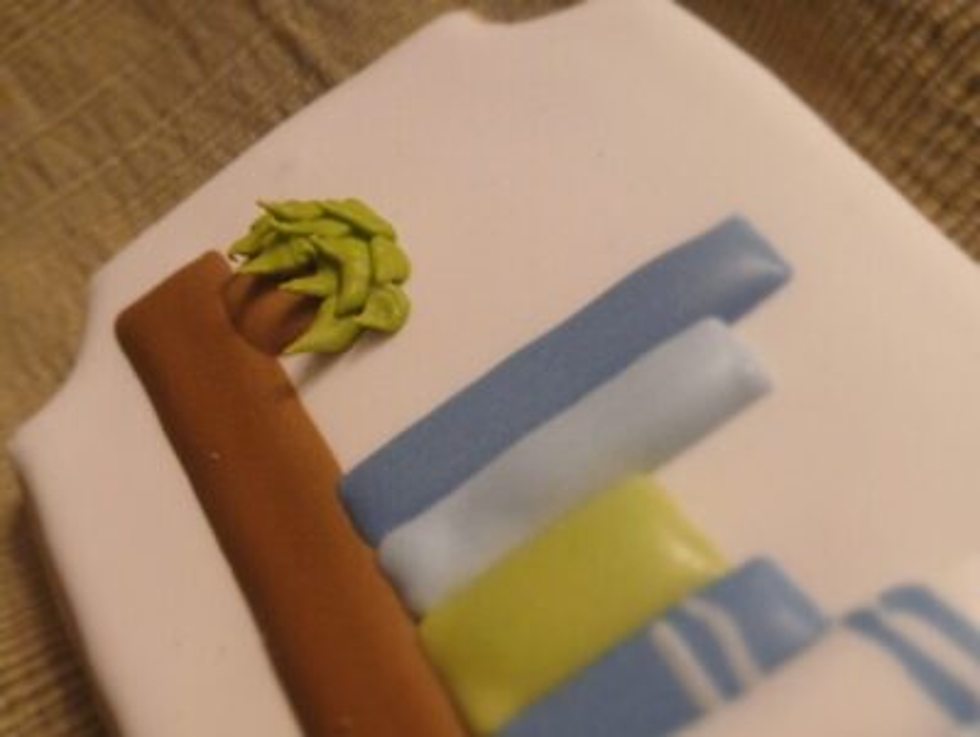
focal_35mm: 26
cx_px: 490
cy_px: 368
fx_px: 737
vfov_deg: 53.2
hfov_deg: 67.2
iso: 250
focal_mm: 3.98
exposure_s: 1/24
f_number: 1.8
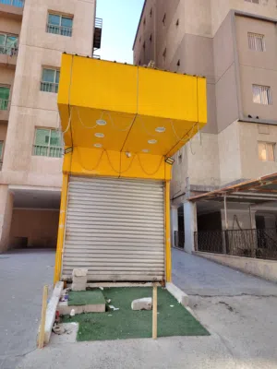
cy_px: 184
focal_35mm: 24
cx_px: 138
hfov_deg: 56.8
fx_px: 256
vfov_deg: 71.6
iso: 100
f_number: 1.75
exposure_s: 1/180
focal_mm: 5.25
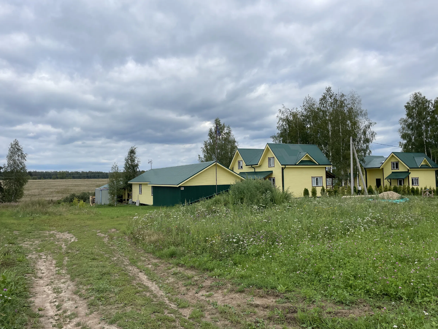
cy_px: 164
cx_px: 219
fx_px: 329
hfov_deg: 67.3
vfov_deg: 53.1
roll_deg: +1.9
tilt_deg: +2.9
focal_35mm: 26
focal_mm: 4.2
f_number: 1.6
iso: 32
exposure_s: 1/3300
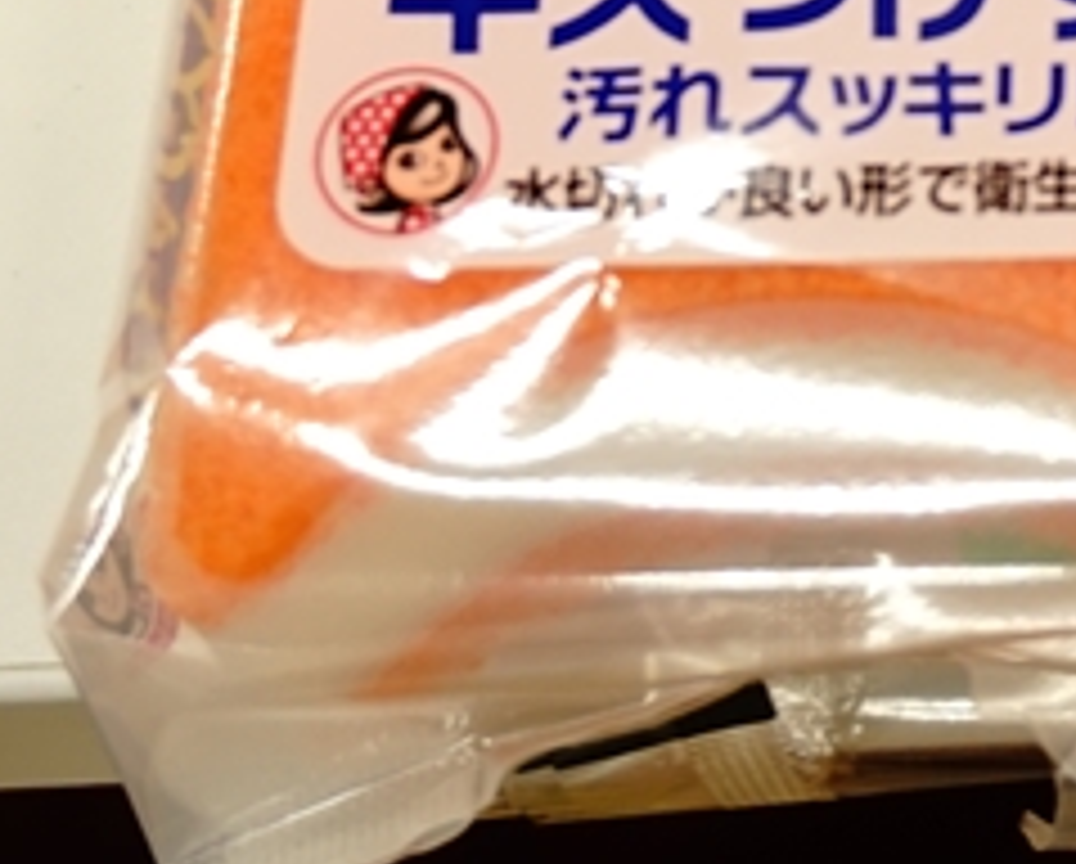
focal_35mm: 116
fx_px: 3700
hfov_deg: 15.4
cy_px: -304
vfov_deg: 12.8
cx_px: 1544
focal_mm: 25
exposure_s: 1/60
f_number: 4.5
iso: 400
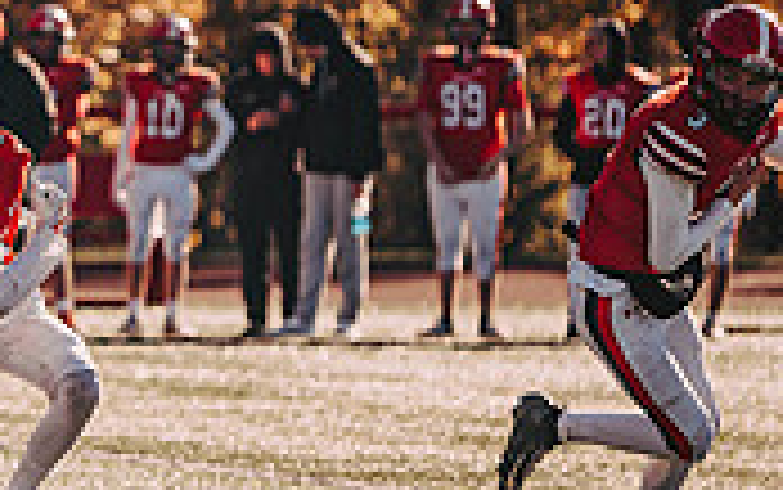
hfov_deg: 4.0
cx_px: -432
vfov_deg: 2.5
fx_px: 11253
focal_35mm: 527
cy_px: 191
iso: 250
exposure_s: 1/2000
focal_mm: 155
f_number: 3.2
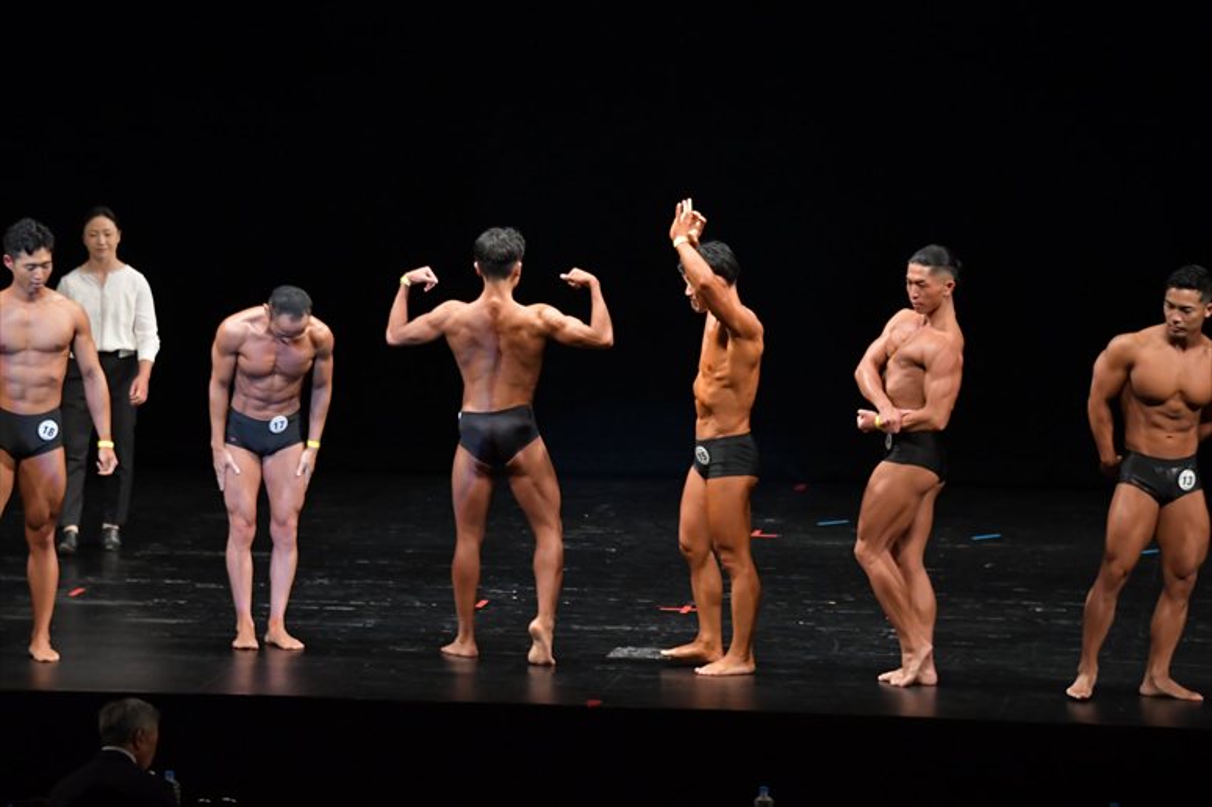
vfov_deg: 8.7
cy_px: 404
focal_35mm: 157
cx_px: 606
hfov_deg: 13.1
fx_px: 5283
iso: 3200
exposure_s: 1/400
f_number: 5.6
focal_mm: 105
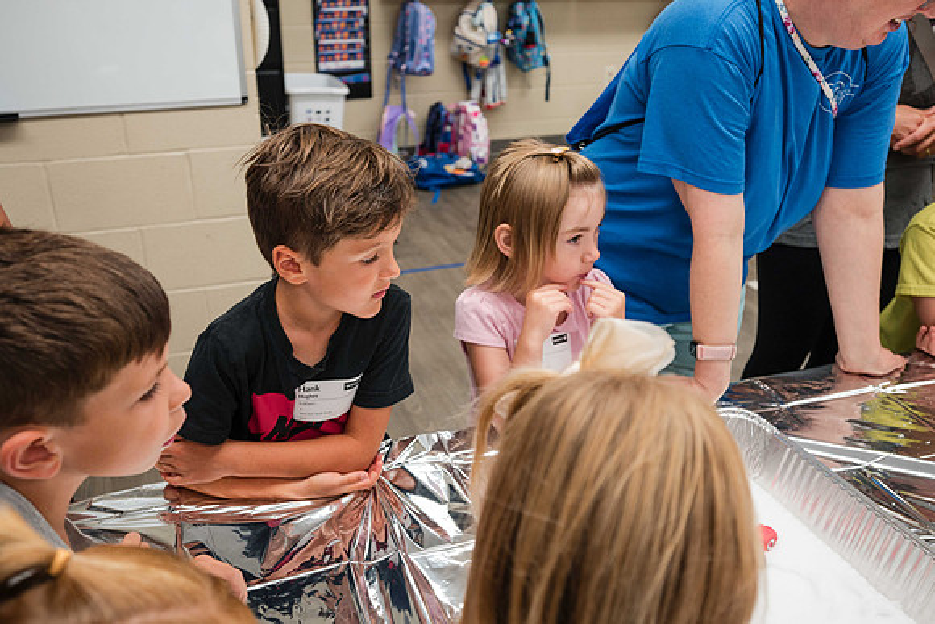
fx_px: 837
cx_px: 470
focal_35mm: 32
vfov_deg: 40.9
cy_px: 305
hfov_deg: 58.3
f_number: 4
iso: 900
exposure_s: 1/125
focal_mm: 30
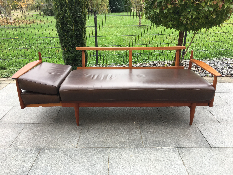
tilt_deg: -22.2
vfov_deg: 48.2
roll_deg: -0.8
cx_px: 116
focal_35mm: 29
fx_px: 195
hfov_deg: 61.7
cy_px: 88
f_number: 2.2
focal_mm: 4.15
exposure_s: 1/100
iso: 32
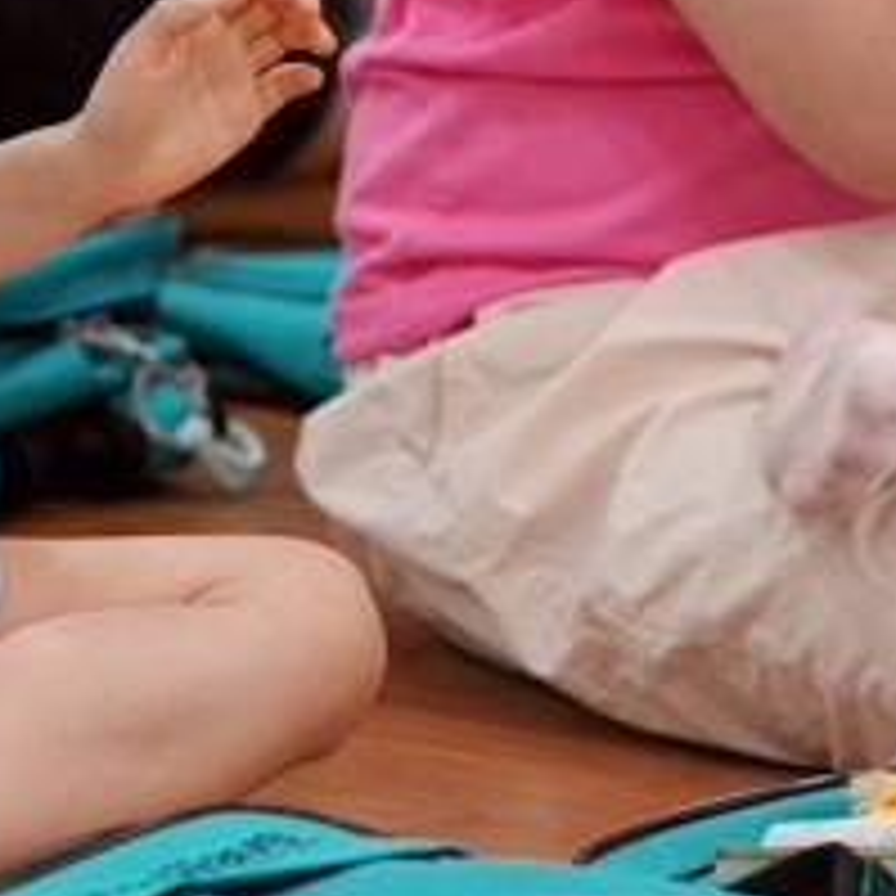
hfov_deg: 2.3
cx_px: 41
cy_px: -306
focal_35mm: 770
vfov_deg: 2.3
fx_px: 22549
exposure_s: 1/250
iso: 2500
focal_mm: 200
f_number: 4
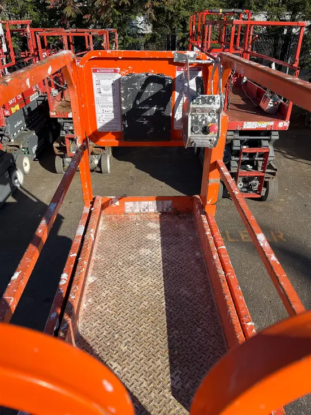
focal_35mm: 26
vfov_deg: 67.3
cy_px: 208
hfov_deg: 53.1
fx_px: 311
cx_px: 156
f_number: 1.6
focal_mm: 5.1
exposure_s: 1/3049
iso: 50
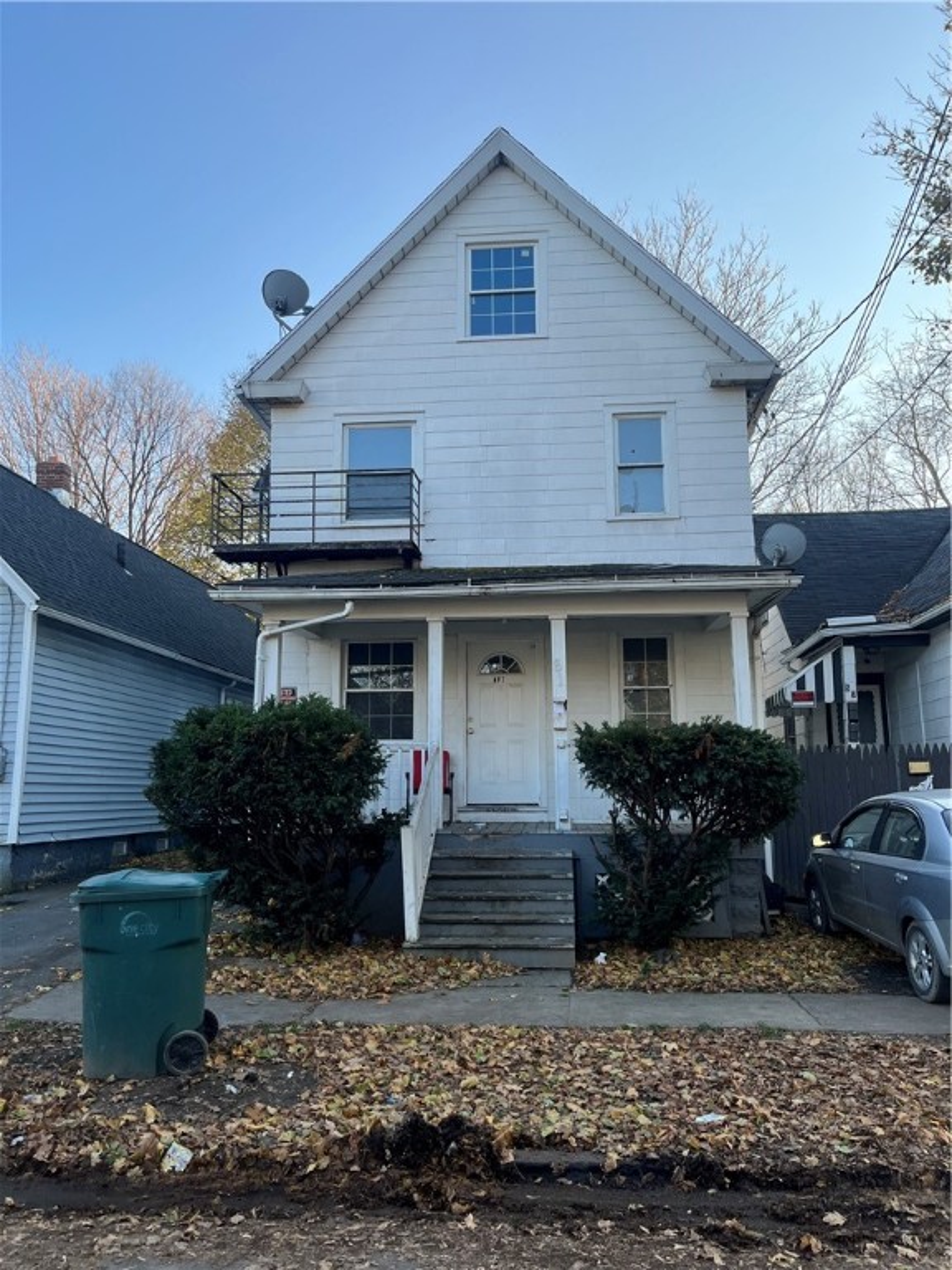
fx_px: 953
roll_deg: -0.9
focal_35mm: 26
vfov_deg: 67.3
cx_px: 476
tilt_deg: +9.4
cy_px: 635
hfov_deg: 53.1
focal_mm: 5.1
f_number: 1.6
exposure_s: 1/664
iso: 50
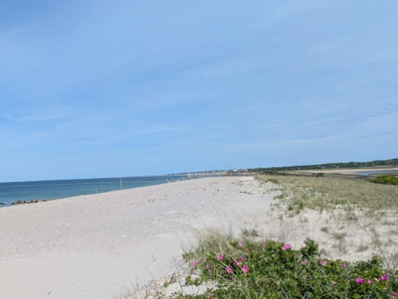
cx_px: 166
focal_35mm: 39
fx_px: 449
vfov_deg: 35.9
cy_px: 228
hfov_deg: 47.6
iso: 50
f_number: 1.89
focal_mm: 5.43
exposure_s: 1/2841
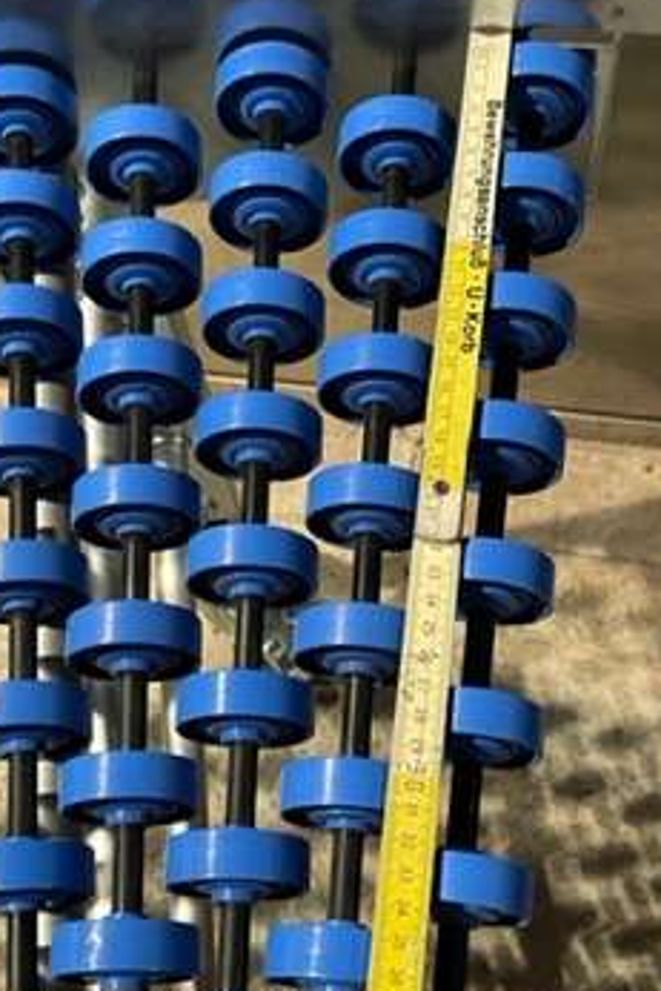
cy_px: 553
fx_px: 1376
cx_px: 280
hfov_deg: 27.0
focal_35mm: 50
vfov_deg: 39.5
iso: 500
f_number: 1.6
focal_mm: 4.2
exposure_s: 1/25
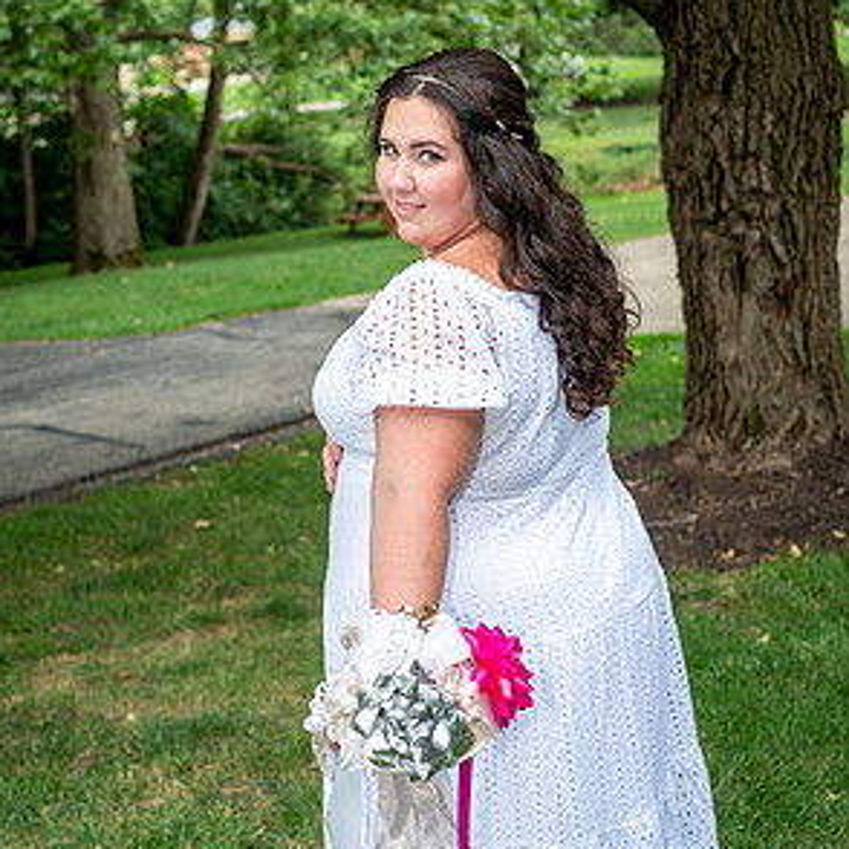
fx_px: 1804
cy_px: 384
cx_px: 423
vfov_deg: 26.5
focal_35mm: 65
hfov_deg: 26.5
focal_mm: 50
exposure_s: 1/125
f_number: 5
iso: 100
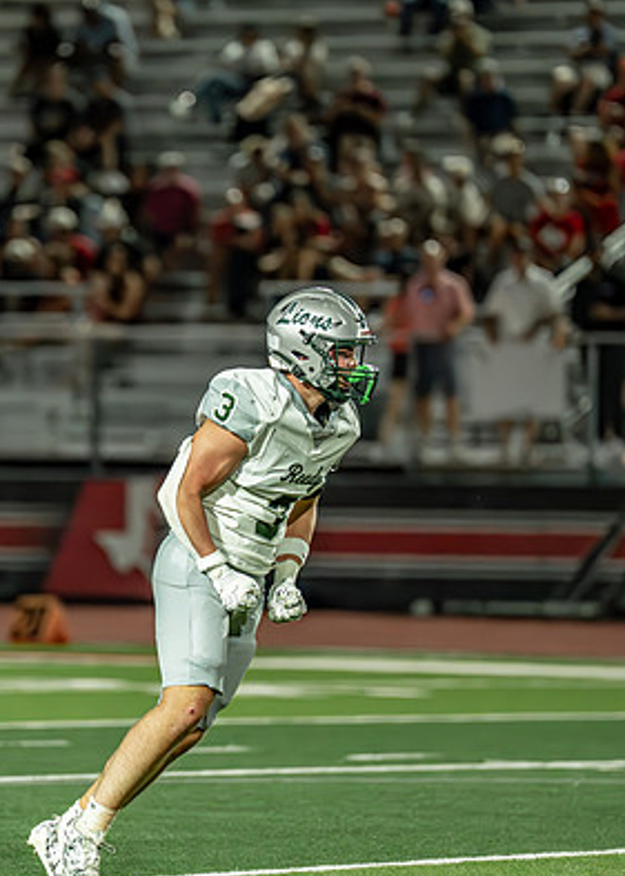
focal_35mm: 393
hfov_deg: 3.7
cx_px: 143
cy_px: 408
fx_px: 9776
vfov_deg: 5.1
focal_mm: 200
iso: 6400
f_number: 2.8
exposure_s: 1/1250
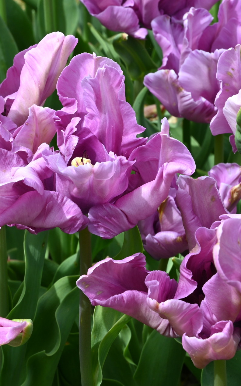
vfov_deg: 19.3
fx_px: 1135
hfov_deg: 12.1
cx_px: 77
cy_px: 194
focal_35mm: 108
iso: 250
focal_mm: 70
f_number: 22
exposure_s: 1/60
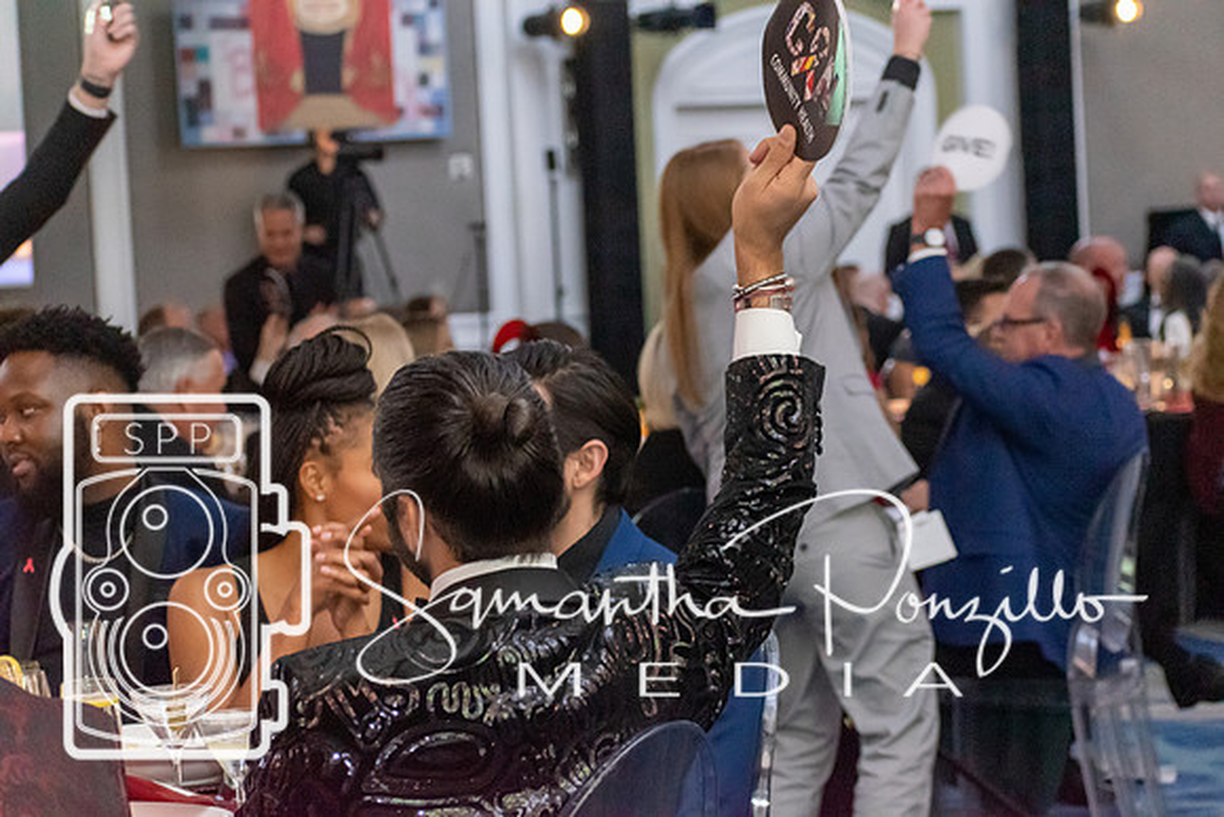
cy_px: 408
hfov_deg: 19.5
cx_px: 612
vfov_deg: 13.0
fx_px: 3571
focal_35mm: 105
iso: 5600
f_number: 4.5
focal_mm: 70
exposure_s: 1/60
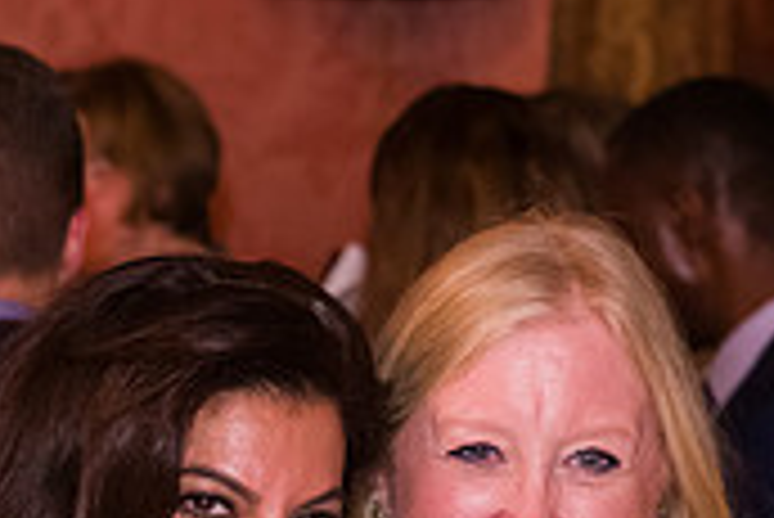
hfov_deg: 8.7
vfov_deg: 5.8
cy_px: 583
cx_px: 351
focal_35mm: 236
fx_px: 5078
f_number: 5
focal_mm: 70
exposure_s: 1/80
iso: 3200
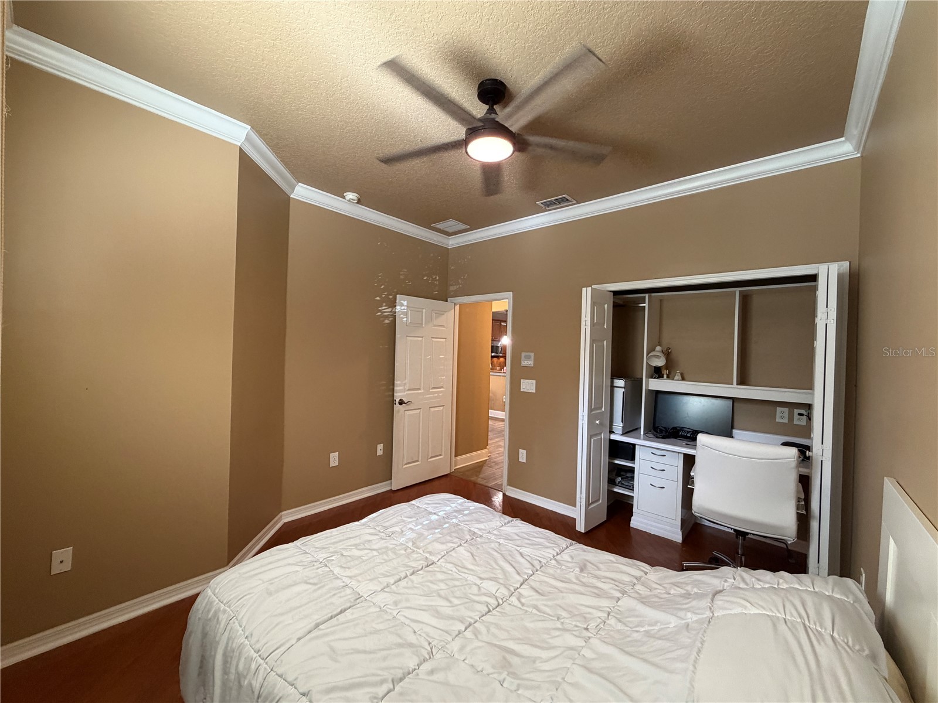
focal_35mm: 14
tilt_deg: +0.2
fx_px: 379
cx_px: 469
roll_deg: -1.7
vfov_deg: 85.7
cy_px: 352
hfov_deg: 102.1
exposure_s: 1/60
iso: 320
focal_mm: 2.22
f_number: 2.2
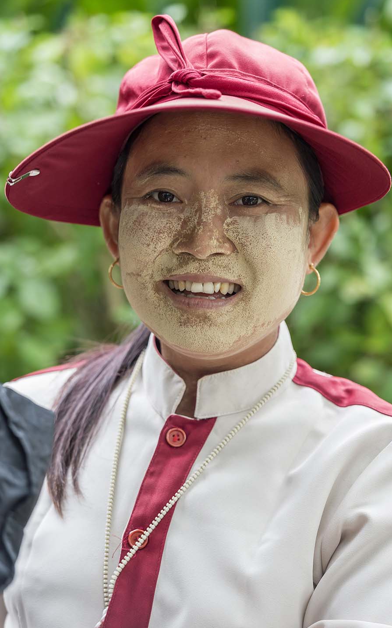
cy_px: 314
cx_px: 196
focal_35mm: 159
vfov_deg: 13.2
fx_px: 2718
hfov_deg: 8.2
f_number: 4.5
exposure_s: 1/125
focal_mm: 155
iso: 400
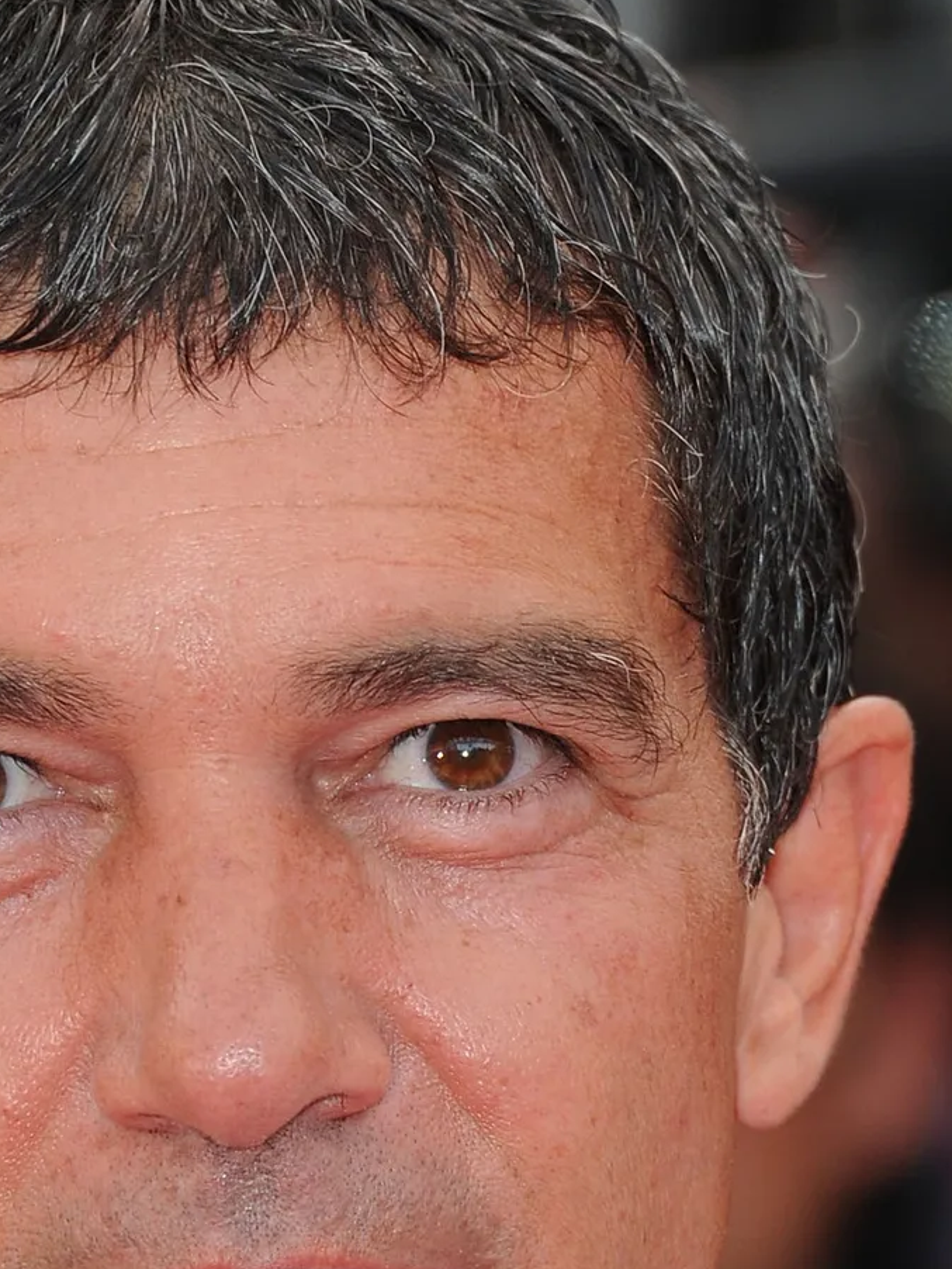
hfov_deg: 2.4
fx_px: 22541
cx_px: 238
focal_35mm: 615
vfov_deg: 3.2
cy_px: 1098
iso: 500
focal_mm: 300
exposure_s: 1/160
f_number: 7.1
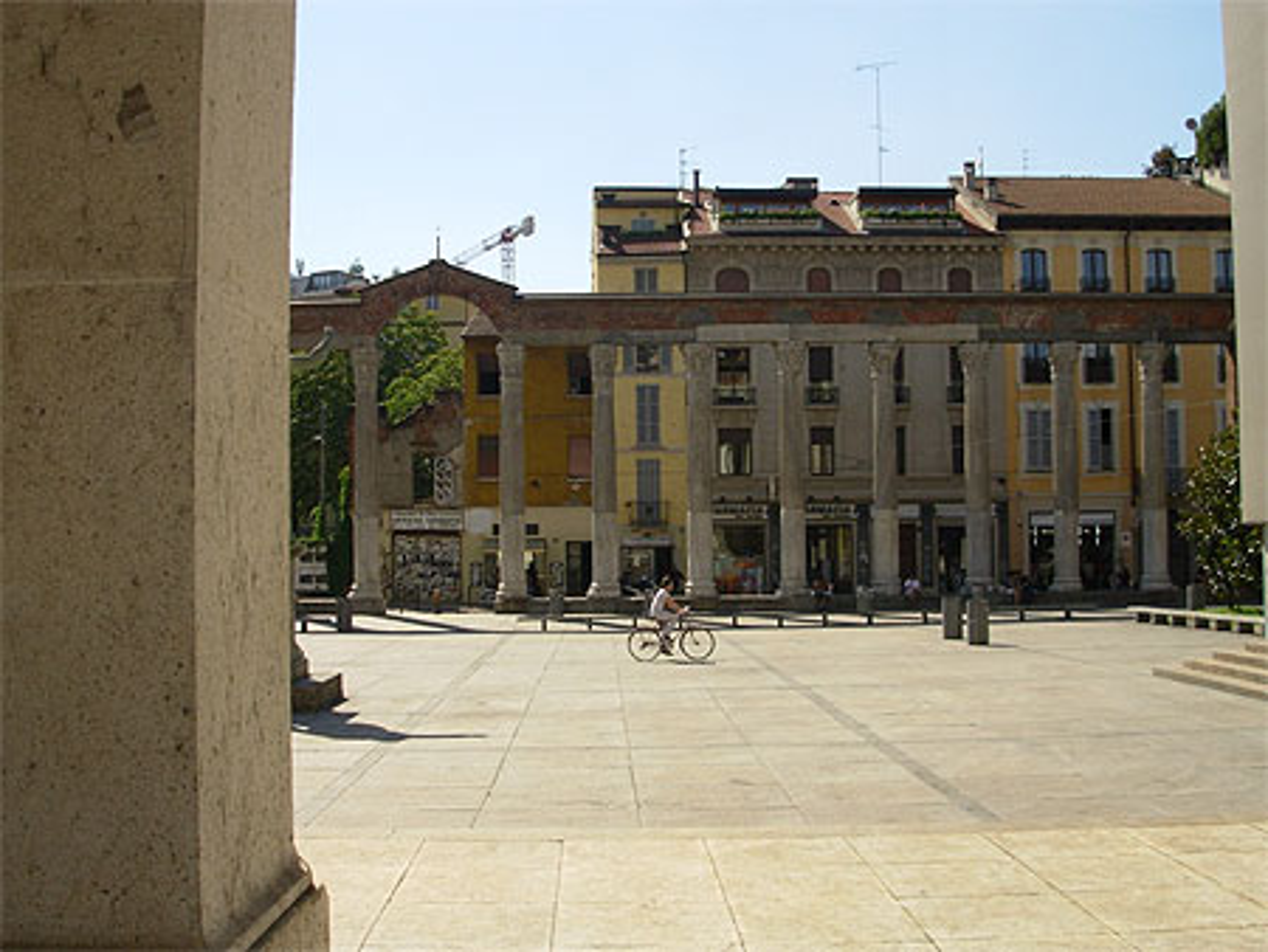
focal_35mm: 38
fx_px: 1393
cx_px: 634
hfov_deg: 49.0
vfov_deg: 37.8
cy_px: 476
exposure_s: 1/1085
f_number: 2.9
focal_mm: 6.3
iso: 50
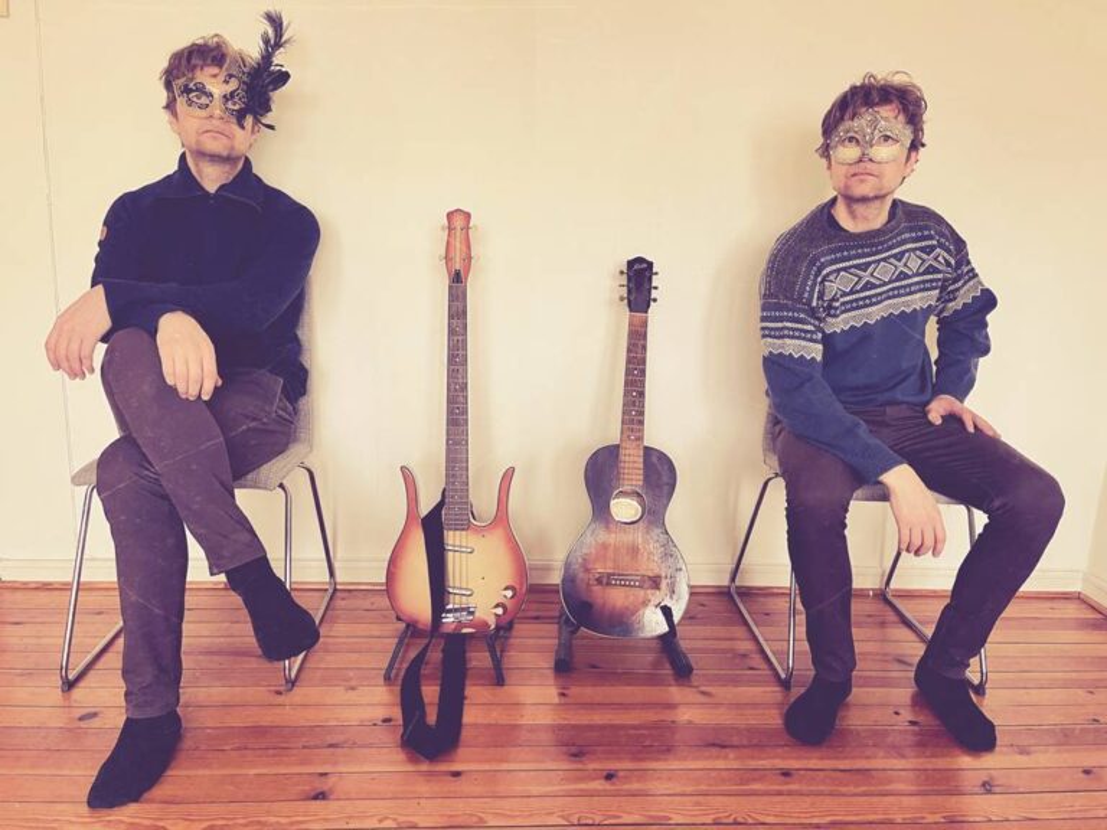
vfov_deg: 53.1
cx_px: 554
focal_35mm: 26
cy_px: 415
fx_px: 831
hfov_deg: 67.3
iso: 125
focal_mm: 5.1
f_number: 1.6
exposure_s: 1/50
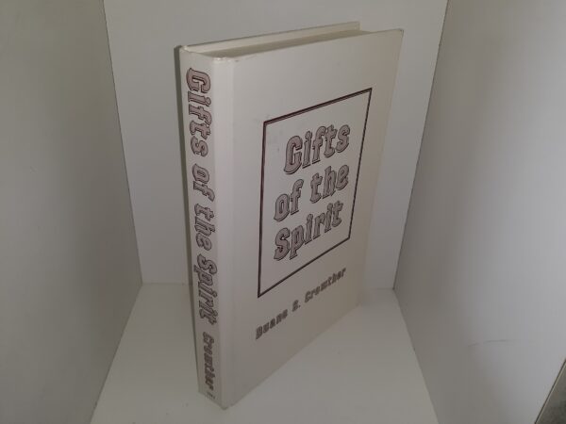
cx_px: 283
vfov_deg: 49.7
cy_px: 212
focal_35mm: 28
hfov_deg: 63.4
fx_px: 458
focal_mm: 3.7
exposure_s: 1/337
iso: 40
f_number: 1.7
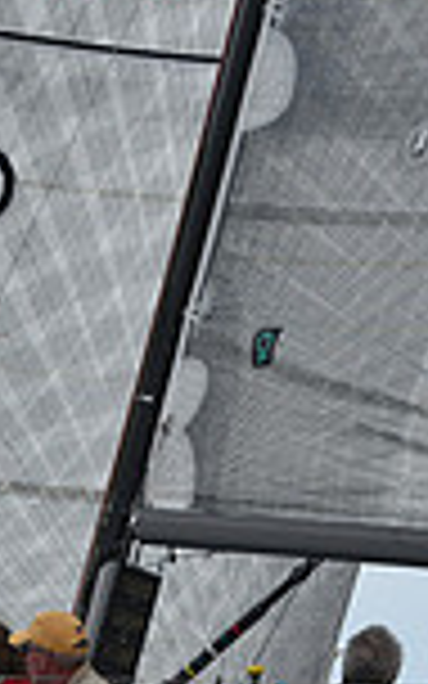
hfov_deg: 2.5
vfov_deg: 4.0
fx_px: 9798
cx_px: 189
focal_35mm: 525
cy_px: 664
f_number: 6.3
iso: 400
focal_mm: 135
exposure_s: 1/800
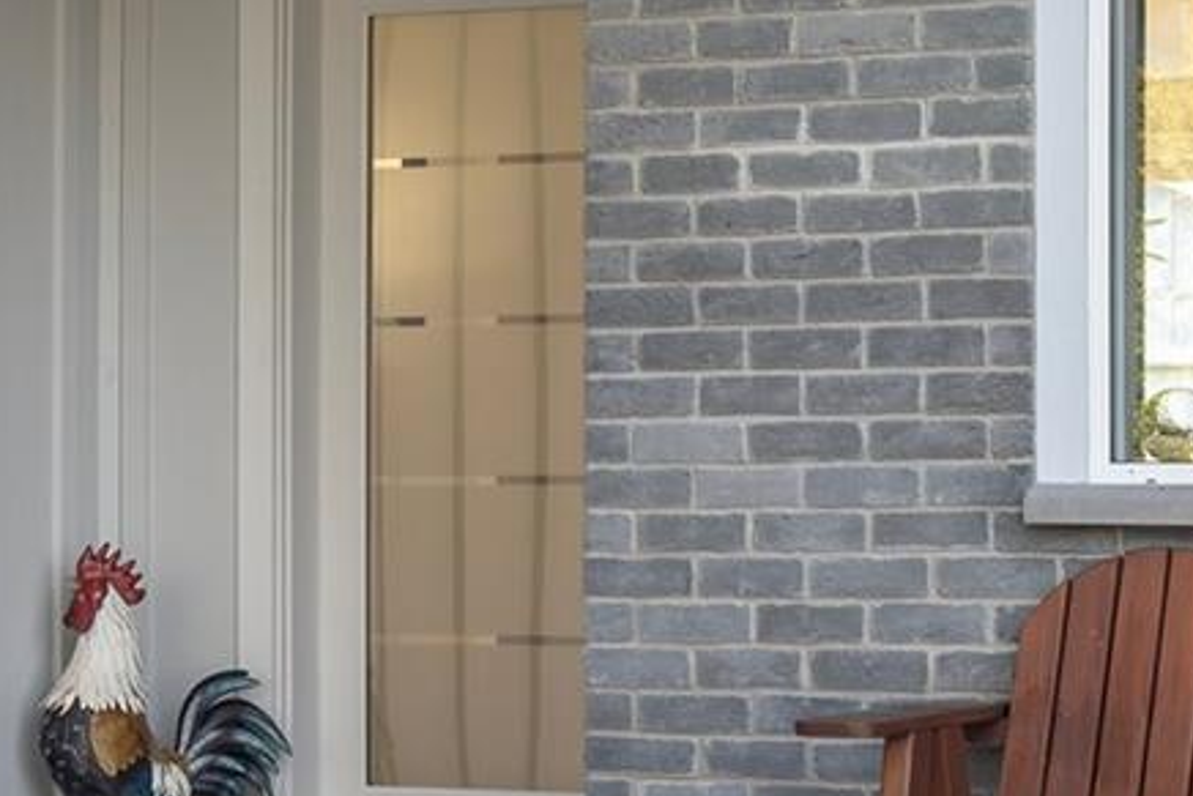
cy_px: 533
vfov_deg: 11.3
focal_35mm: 121
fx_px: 4011
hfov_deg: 16.9
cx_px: 687
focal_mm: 22
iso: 200
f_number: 10
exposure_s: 1/25
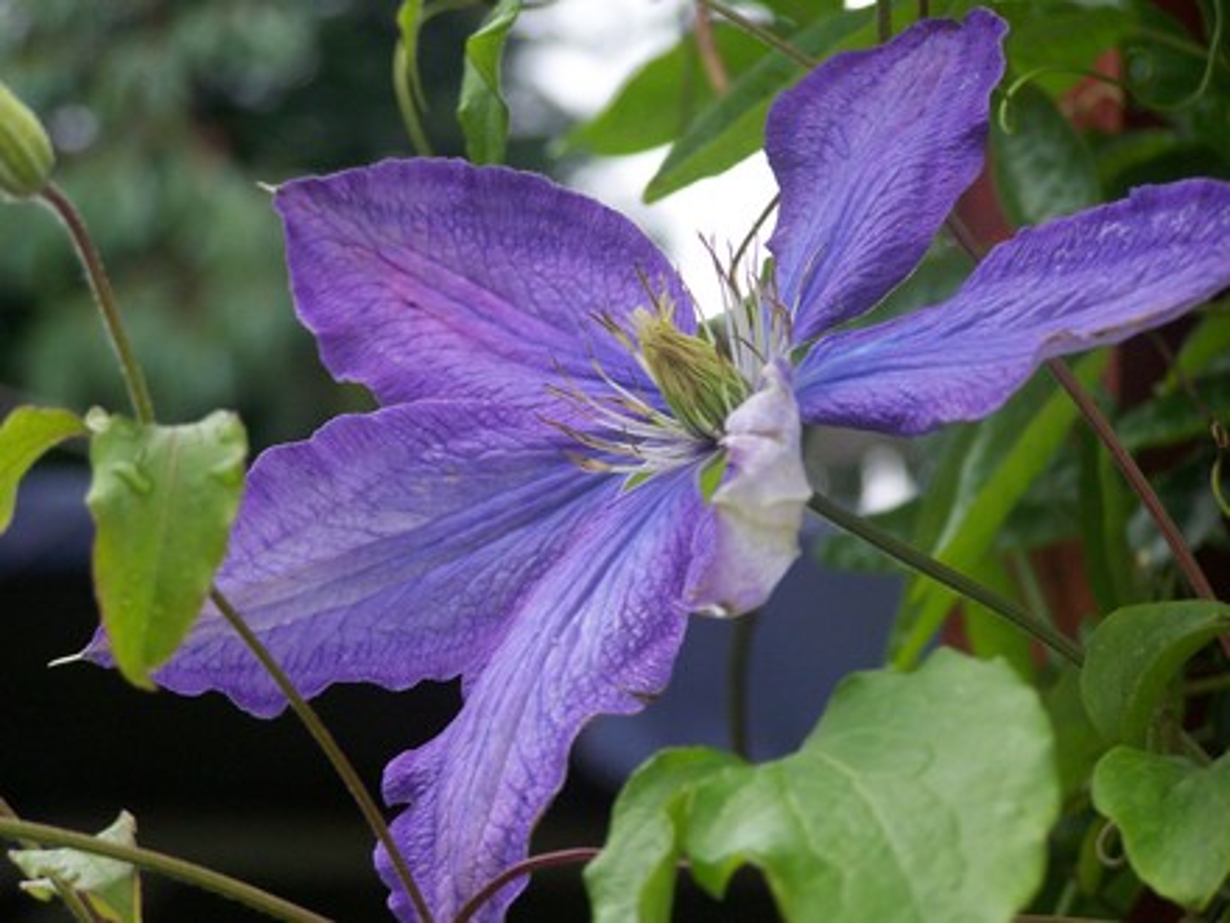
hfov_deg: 14.2
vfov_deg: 10.7
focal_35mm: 139
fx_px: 4939
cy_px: 462
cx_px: 615
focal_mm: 23.1
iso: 160
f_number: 3.3
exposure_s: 1/60
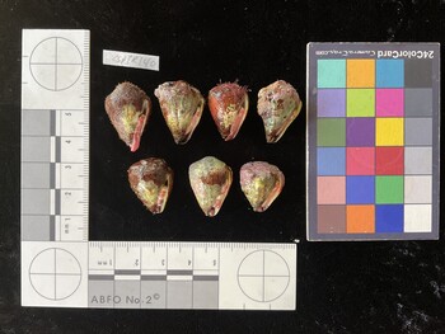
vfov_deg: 48.3
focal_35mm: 29
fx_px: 373
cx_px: 222
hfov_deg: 61.6
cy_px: 167
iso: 64
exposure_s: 1/60
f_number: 1.8
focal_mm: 3
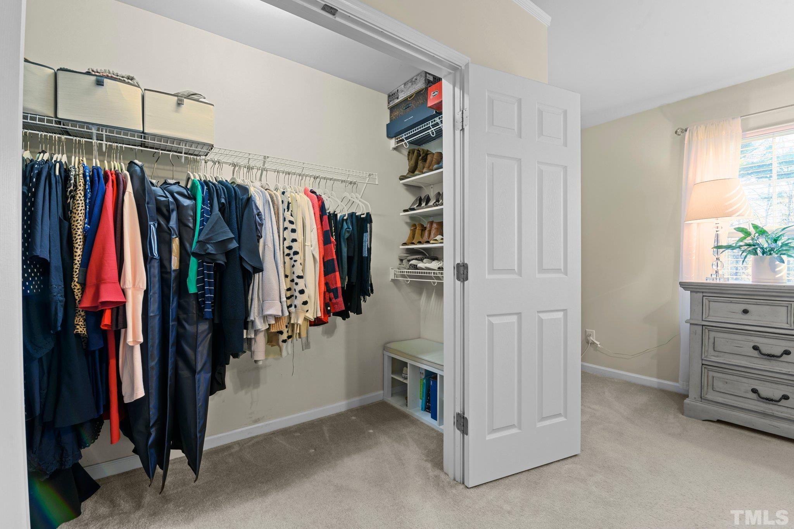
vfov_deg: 77.3
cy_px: 264
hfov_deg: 100.4
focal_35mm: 15
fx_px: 331
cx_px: 397
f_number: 8
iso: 500
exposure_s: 1
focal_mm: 15
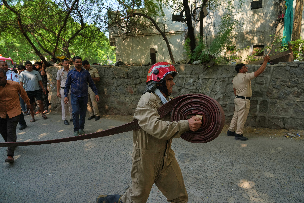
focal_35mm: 24
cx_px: 152
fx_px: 203
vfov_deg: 53.1
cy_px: 102
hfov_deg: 73.7
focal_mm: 24
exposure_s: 1/1000
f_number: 4
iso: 500
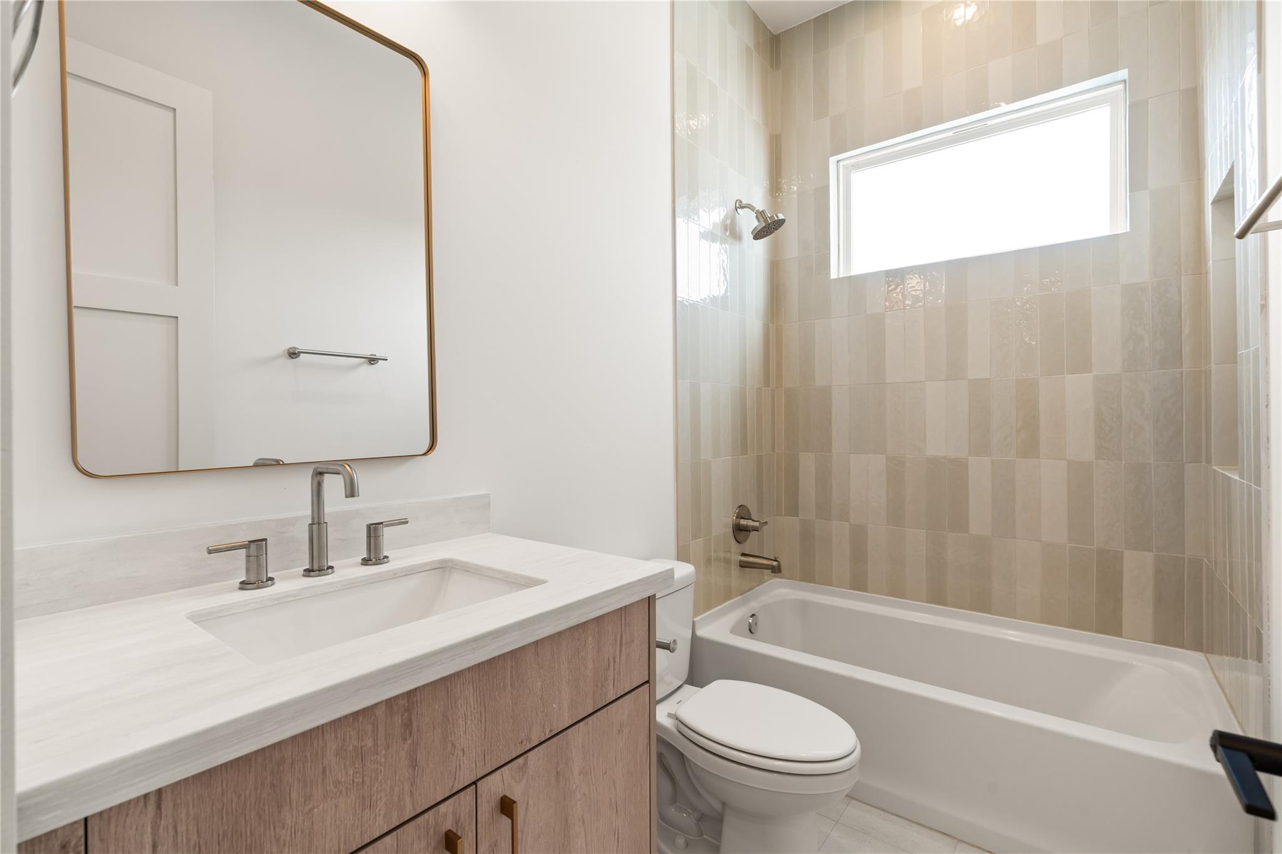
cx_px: 641
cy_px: 427
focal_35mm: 16
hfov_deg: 96.7
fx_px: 570
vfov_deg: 73.7
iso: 200
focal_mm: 16
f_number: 9
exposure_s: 1/5
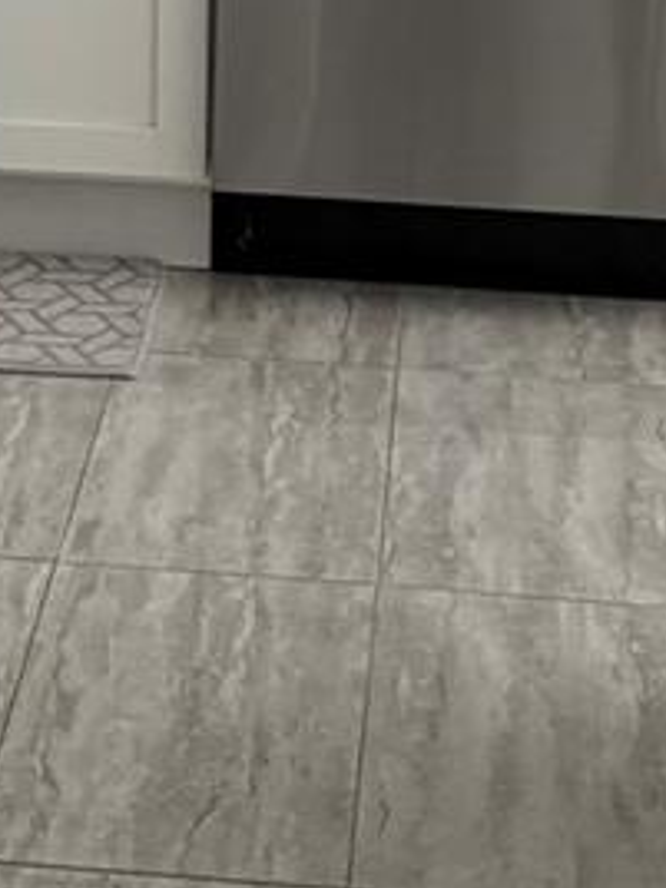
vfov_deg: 12.6
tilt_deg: -6.1
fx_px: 3822
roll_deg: -1.8
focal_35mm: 149
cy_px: -461
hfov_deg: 9.9
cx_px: 3
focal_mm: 5.96
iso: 160
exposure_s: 1/60
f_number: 1.6
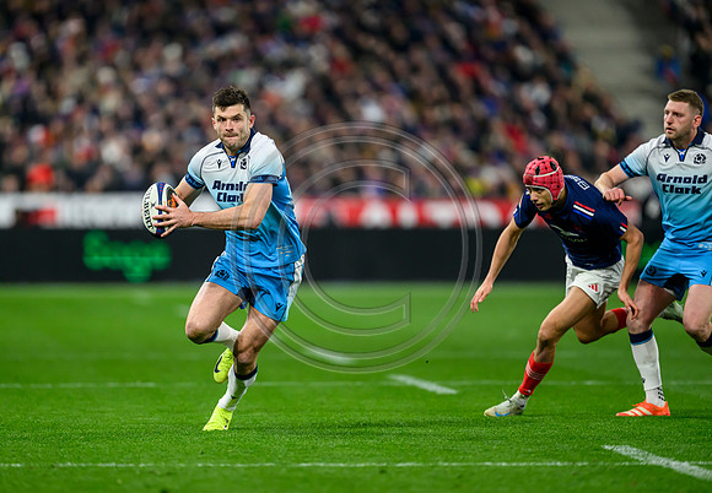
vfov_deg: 3.4
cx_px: 334
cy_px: 252
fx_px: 8405
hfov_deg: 4.9
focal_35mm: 420
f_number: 2.8
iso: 3200
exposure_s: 1/2500
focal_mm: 400
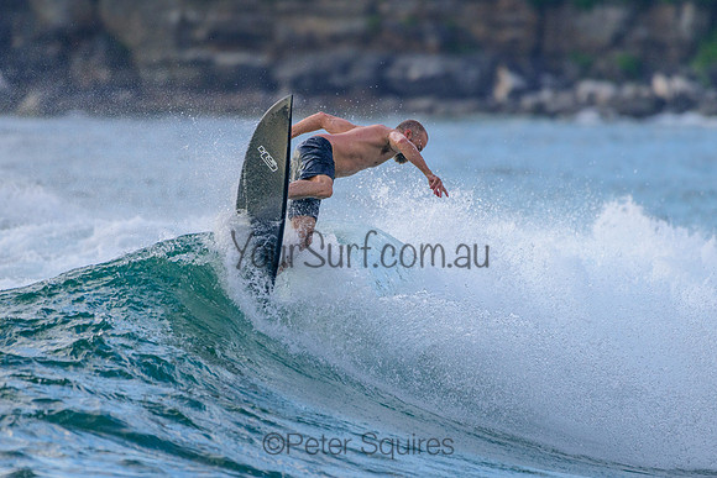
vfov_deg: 2.2
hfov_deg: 3.4
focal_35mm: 613
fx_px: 12214
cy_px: 228
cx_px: 352
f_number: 5.6
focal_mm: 500
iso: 560
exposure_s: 1/2000
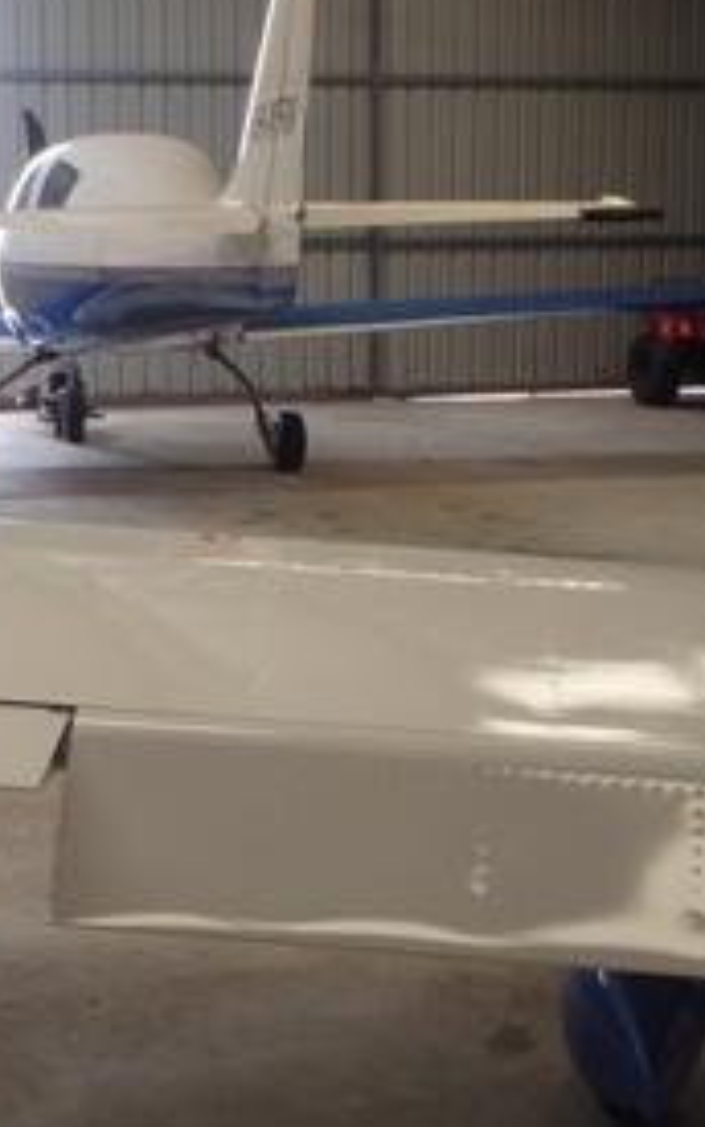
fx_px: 2120
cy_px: 627
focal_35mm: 69
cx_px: 275
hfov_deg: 18.9
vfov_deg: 29.8
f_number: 3.9
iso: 200
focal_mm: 5
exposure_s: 1/50
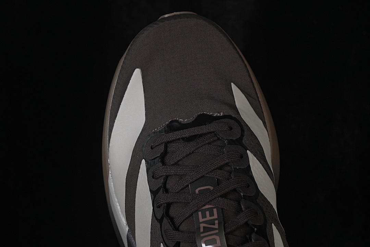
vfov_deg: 18.2
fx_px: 771
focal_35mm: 75
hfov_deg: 27.0
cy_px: 124
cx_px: 185
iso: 160
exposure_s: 1/60
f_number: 6.3
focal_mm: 50
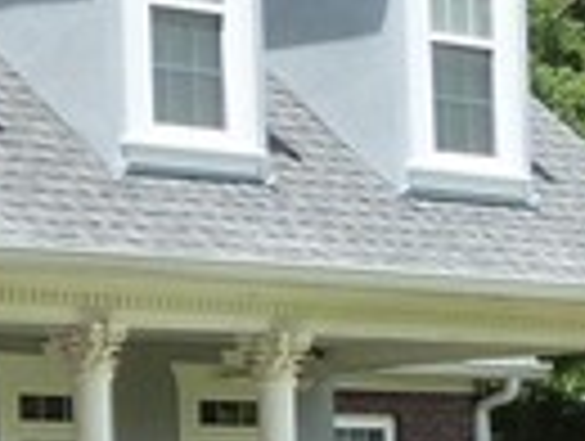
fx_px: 3860
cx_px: -1004
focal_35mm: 228
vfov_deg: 6.5
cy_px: 572
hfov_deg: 7.8
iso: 160
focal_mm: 5.1
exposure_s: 1/250
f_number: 5.6
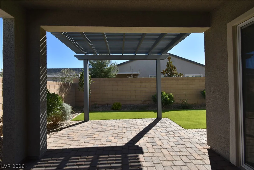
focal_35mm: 15
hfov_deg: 100.4
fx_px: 106
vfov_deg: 77.3
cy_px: 85
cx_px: 127
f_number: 9
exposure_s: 1/320
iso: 200
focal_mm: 10
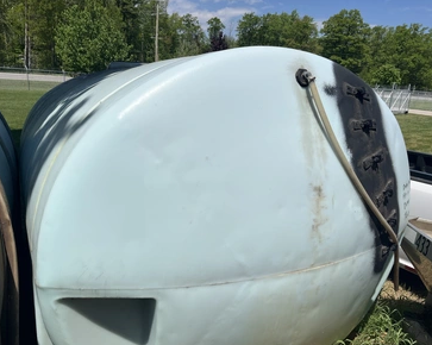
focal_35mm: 28
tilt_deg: -13.1
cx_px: 196
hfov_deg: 62.1
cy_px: 174
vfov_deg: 51.5
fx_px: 358
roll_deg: -2.8
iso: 50
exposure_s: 1/9091
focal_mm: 5.1
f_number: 1.6
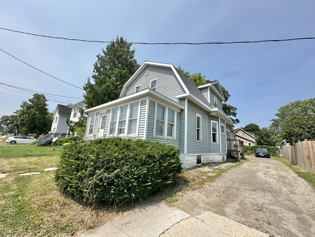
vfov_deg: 85.7
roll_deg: -4.1
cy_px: 118
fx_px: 127
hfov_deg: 102.1
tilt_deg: +11.3
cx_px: 158
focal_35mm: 14
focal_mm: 2.22
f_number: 2.2
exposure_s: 1/2020
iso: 50
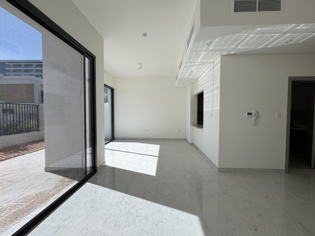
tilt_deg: -1.5
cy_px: 118
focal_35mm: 14
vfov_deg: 85.7
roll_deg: -0.3
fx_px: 127
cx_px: 158
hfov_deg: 102.1
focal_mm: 2.22
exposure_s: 1/1236
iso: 50
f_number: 2.2
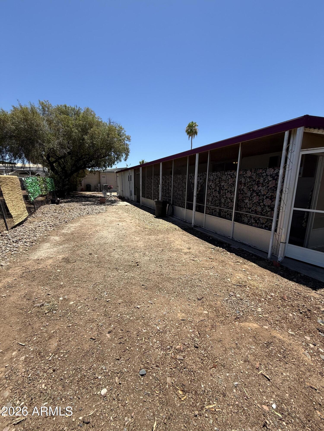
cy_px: 216
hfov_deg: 85.7
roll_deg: -2.4
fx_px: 175
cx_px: 162
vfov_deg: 102.1
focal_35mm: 14
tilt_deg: -9.9
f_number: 2.2
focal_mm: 2.22
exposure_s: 1/1848
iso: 50
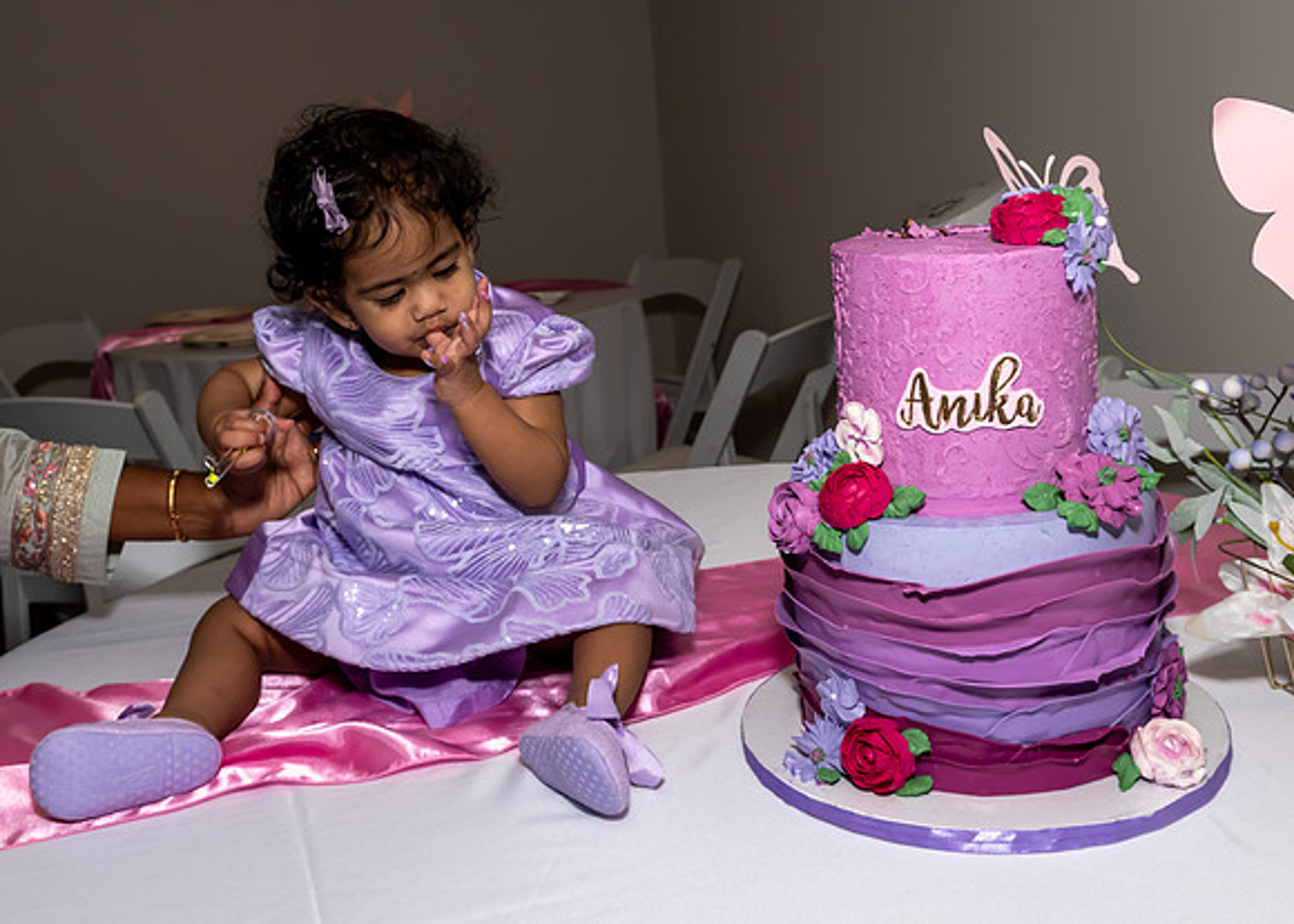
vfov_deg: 37.1
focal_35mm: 37
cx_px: 668
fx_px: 1374
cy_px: 395
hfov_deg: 50.4
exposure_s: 1/250
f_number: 8
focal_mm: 20
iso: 640
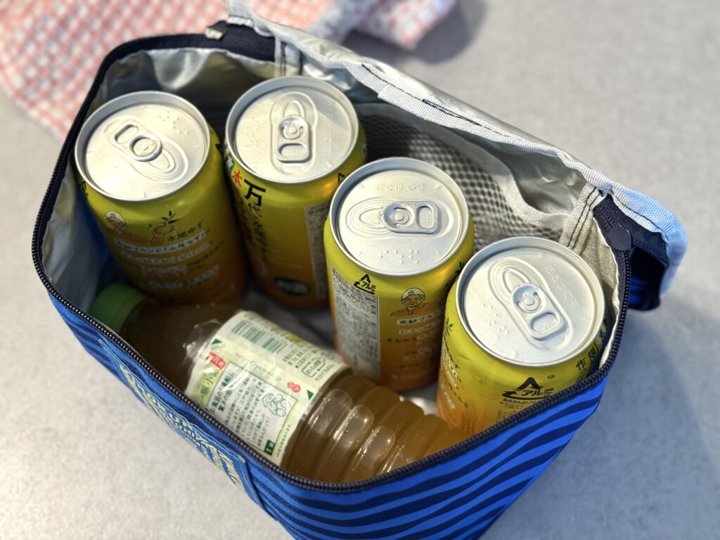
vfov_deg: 30.3
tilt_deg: -60.6
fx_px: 998
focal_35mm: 48
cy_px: 270
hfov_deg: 39.7
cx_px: 360
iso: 160
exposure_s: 1/60
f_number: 1.78
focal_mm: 6.76
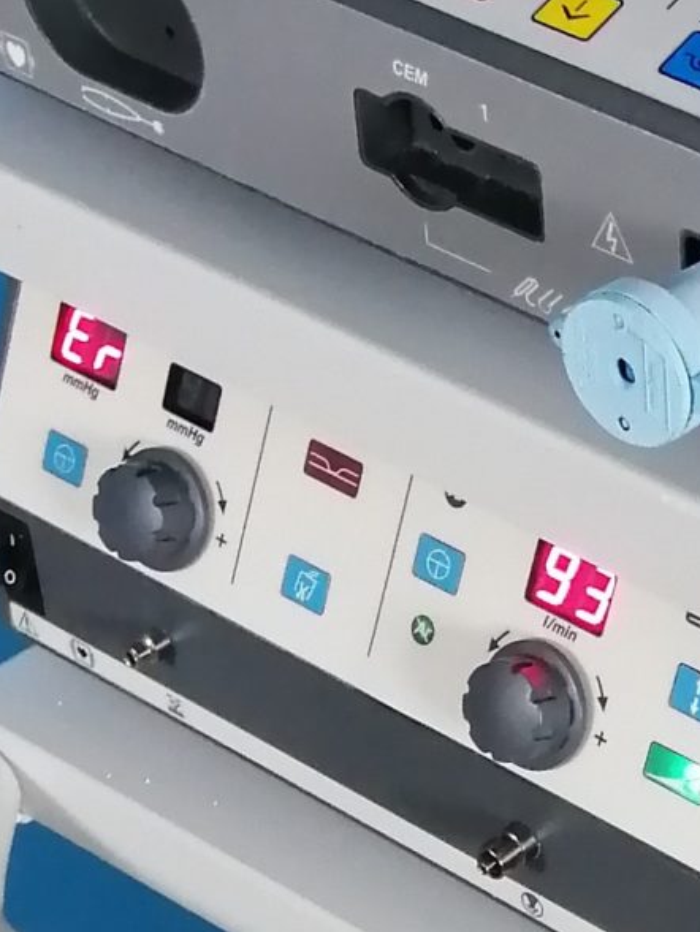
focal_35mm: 113
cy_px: 807
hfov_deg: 12.6
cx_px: 976
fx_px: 3046
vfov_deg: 17.2
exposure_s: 1/100
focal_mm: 3.6
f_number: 1.8
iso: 250
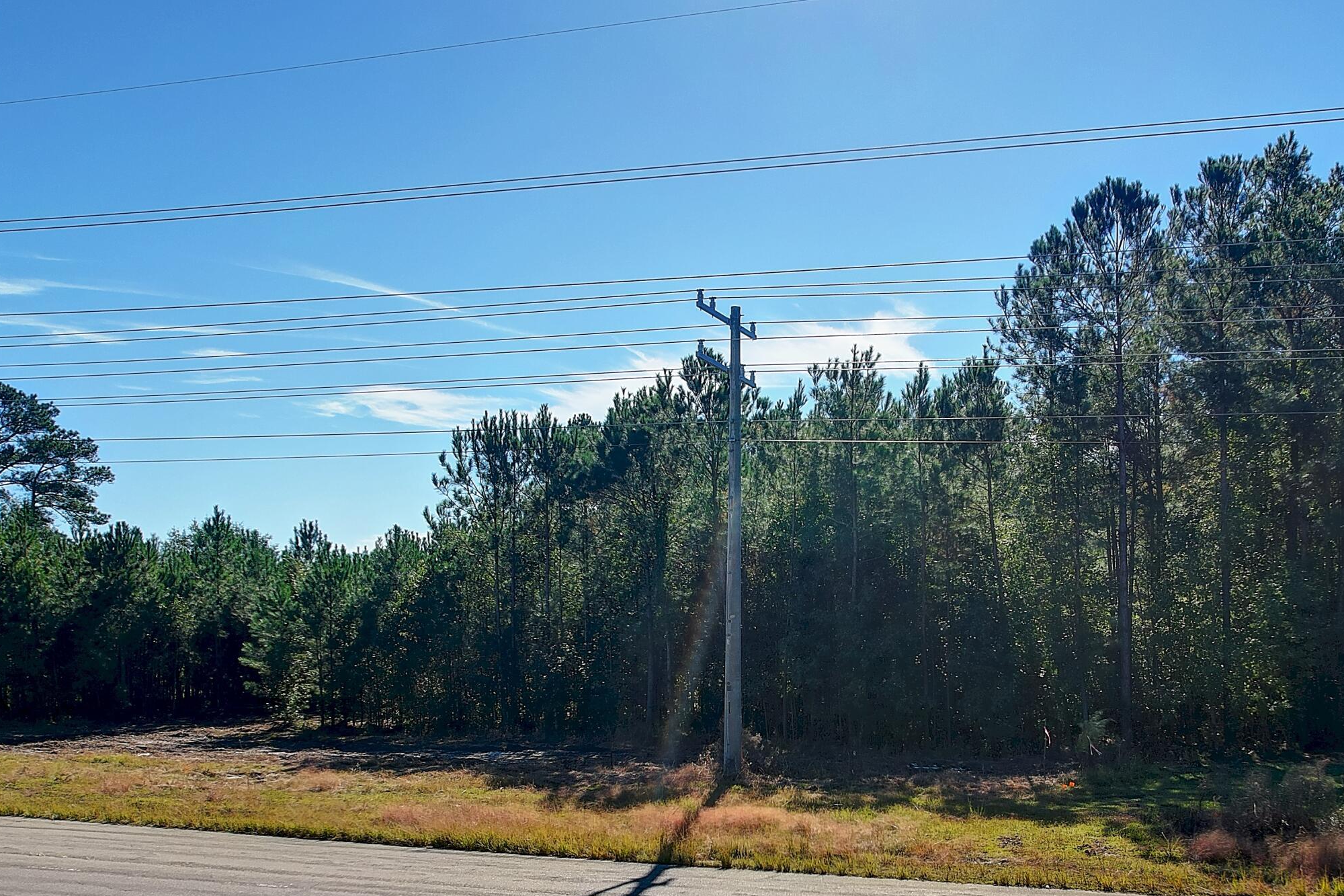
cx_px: 784
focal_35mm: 33
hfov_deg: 56.9
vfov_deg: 39.1
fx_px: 1232
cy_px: 650
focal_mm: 8.4
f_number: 2.8
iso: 100
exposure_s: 1/500
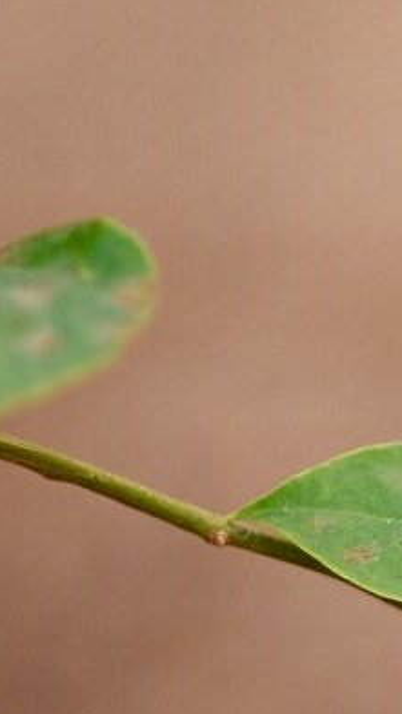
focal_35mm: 543
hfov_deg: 2.2
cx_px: 1275
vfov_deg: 4.0
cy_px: 964
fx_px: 10295
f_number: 2
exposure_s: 1/500
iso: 125
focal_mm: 85
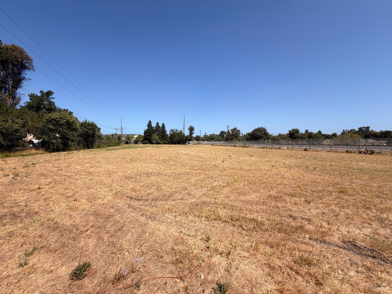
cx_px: 196
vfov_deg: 85.7
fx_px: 159
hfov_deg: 102.1
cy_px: 147
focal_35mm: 14
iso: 20
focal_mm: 2.22
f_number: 2.2
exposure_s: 1/1017
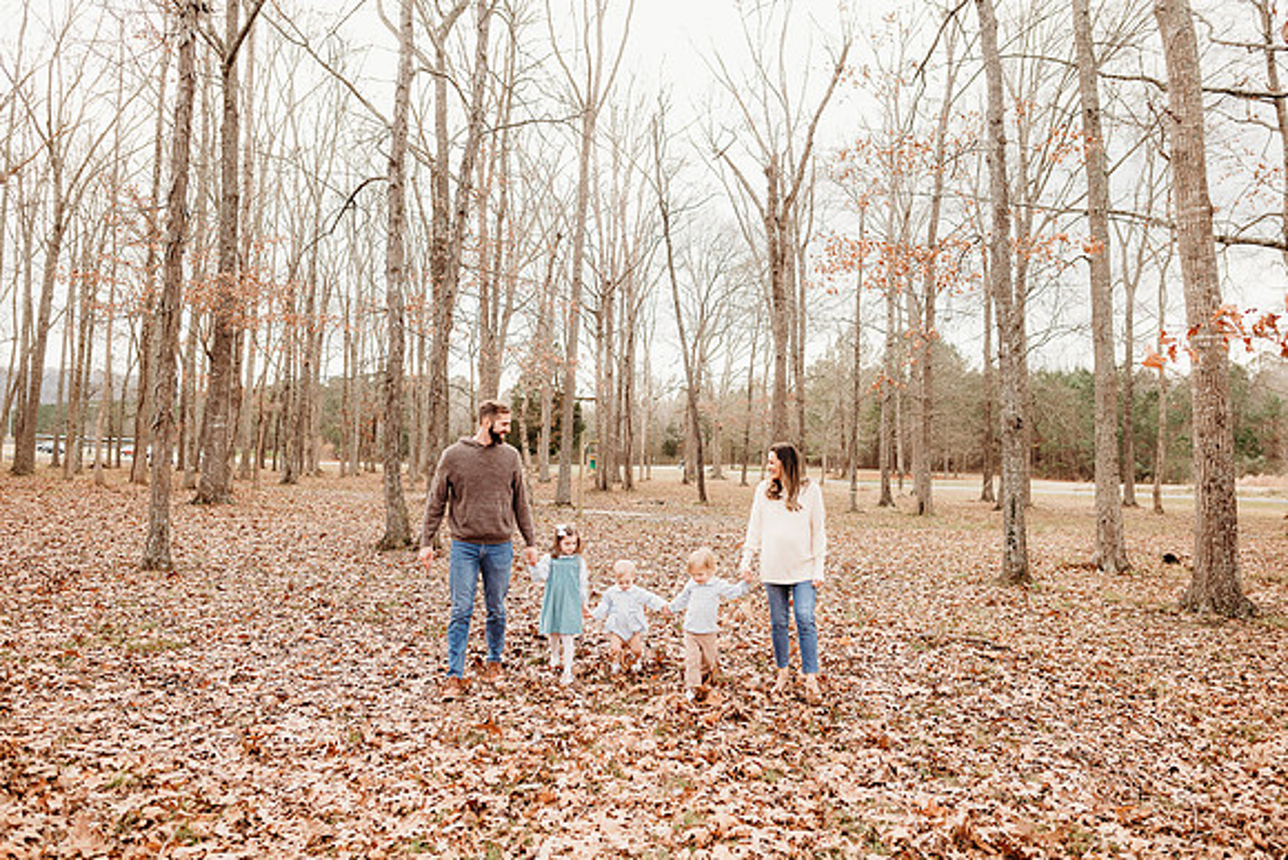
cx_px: 644
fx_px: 859
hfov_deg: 73.7
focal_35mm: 24
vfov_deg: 53.2
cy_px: 430
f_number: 3.2
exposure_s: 1/250
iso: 200
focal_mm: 24
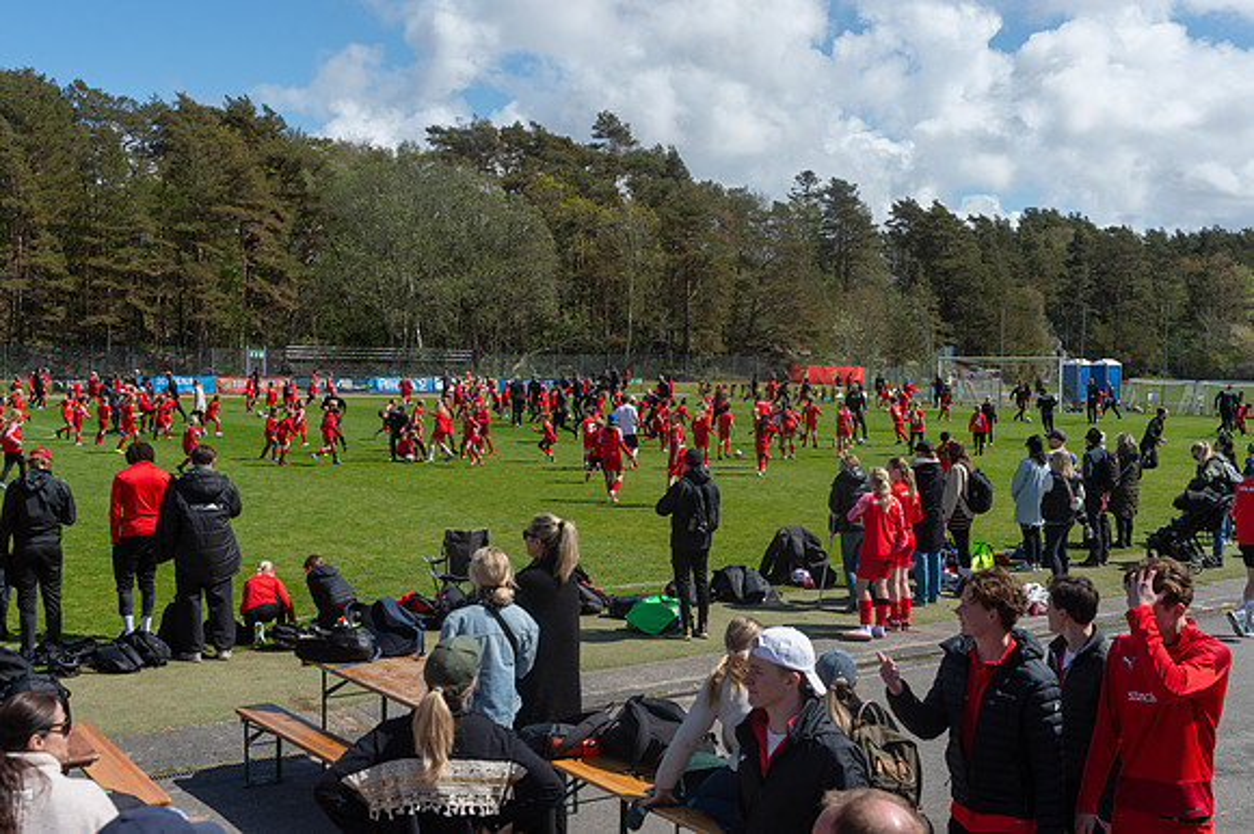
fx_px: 1323
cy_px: 417
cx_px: 627
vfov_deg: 35.0
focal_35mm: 38
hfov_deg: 50.7
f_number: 5.6
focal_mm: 38
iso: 100
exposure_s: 1/500
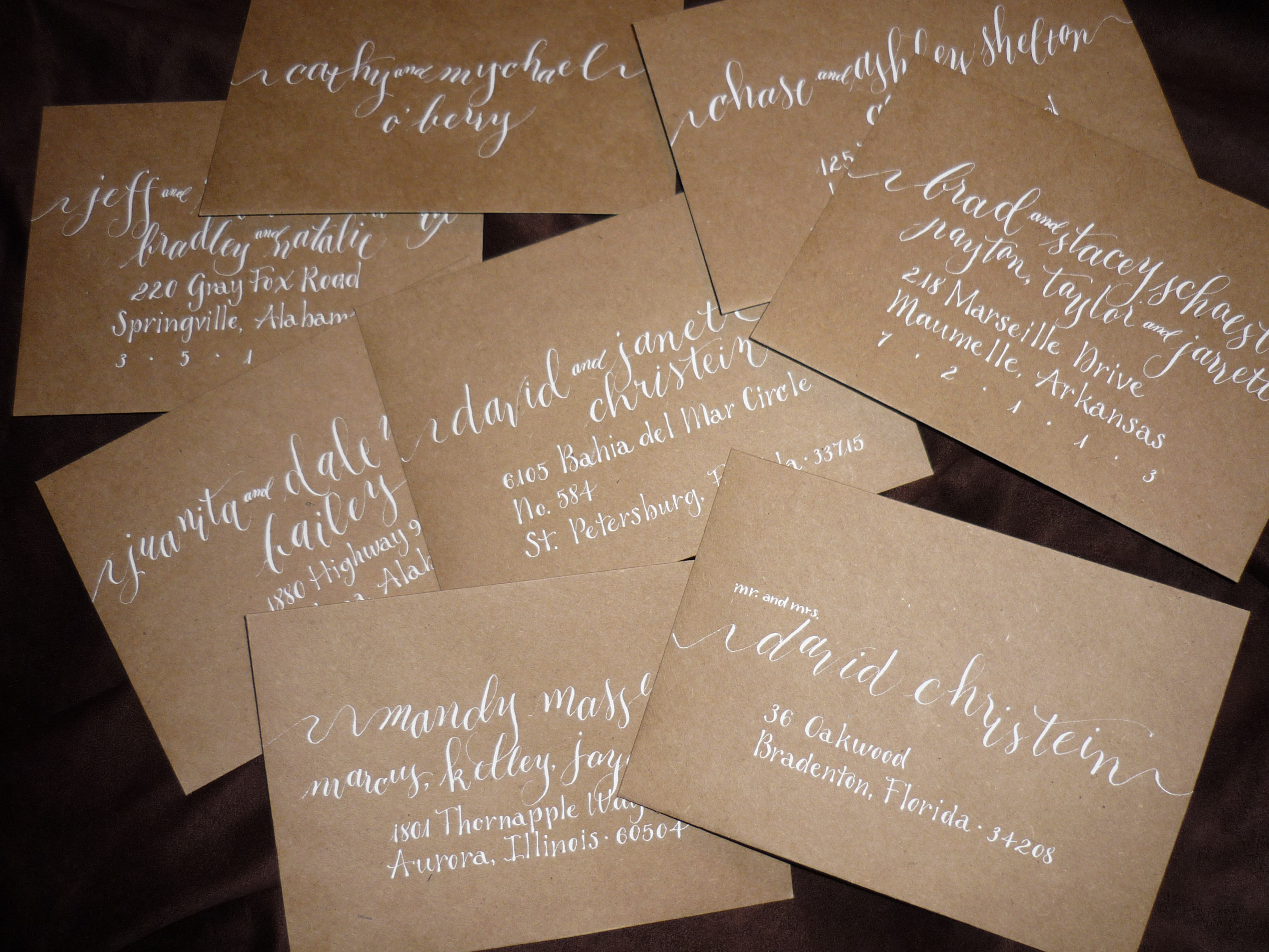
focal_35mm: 33
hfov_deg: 55.4
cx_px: 634
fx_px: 1210
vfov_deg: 42.9
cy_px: 476
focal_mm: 5.5
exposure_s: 1/30
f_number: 2.8
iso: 100
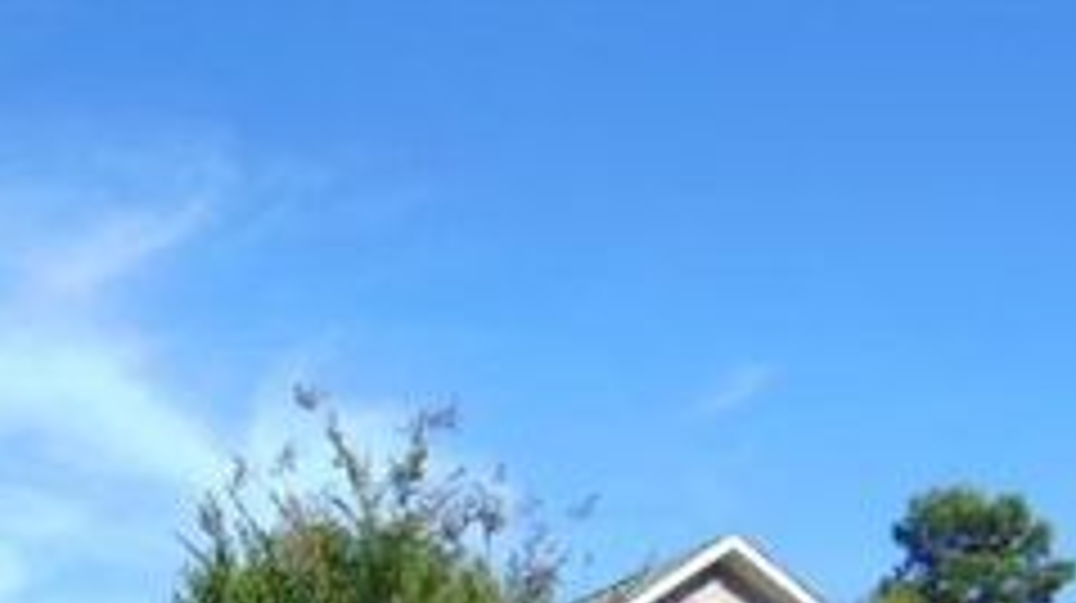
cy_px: 803
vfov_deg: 19.3
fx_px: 1625
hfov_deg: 35.2
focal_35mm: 57
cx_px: 185
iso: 80
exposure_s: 1/1000
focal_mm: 4.5
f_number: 3
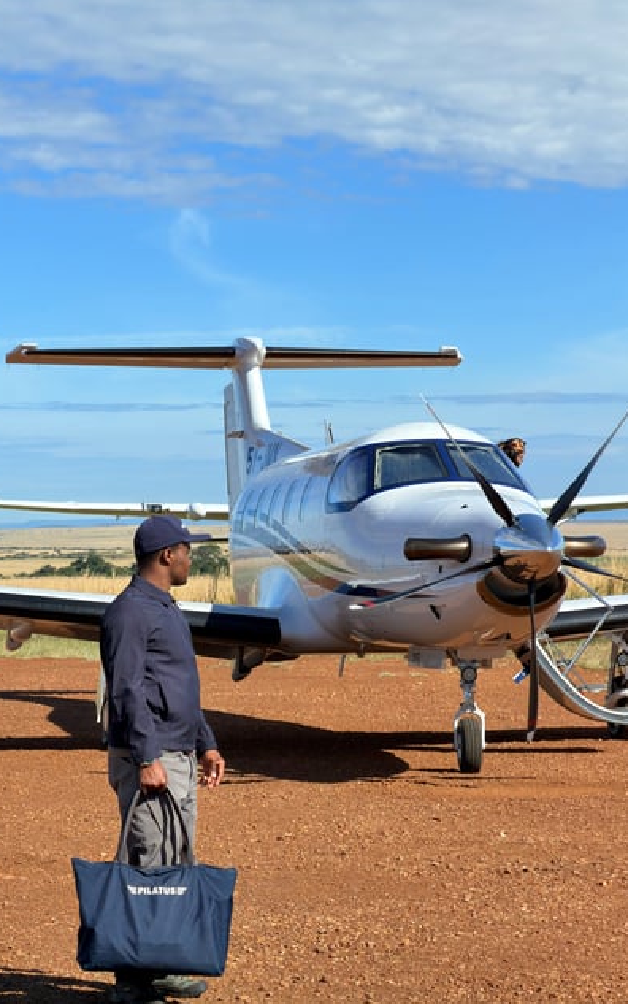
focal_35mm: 107
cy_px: 502
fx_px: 2928
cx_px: 308
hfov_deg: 12.2
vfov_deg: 19.5
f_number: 2.8
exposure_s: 1/638
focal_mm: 16.89
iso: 20
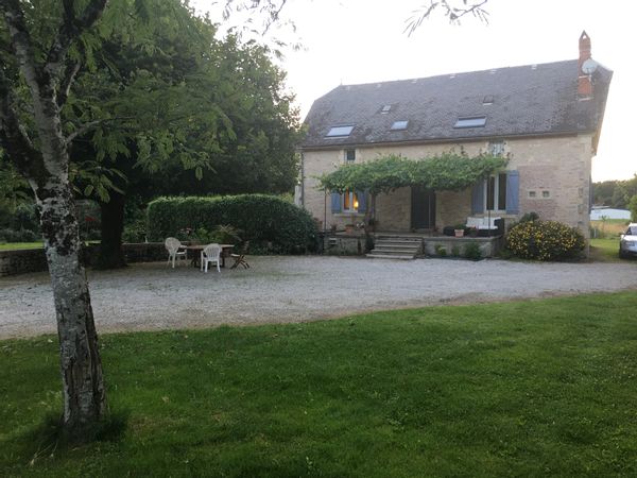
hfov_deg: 61.7
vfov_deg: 48.2
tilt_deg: -0.6
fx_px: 534
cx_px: 318
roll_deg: -0.1
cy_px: 239
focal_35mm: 29
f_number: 2.2
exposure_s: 1/33
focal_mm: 4.15
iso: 40
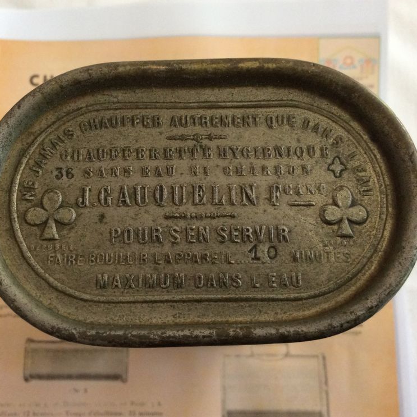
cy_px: 208
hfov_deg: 43.8
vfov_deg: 43.9
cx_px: 195
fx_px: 518
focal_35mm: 38
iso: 125
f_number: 2.4
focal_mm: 3.3
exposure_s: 1/25
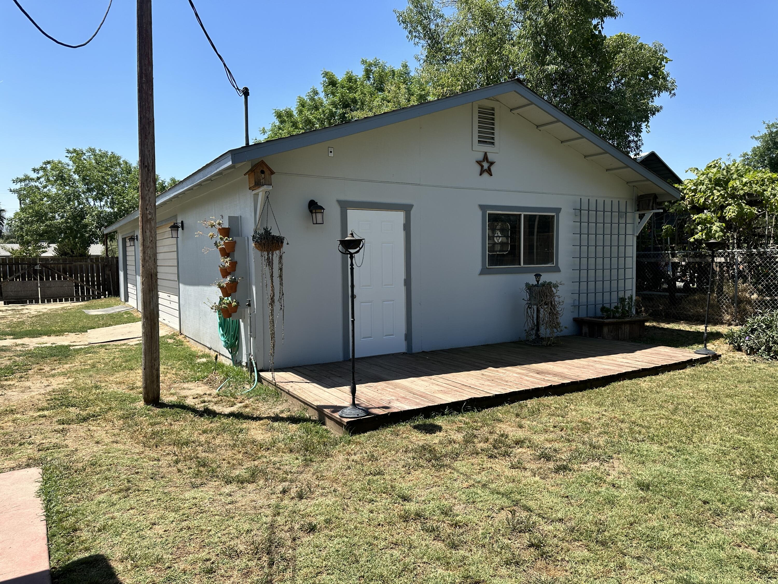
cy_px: 292
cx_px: 389
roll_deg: -0.3
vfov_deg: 56.8
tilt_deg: -2.6
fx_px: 539
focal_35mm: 24
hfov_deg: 71.6
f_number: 1.78
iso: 80
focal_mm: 6.86
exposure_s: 1/3247
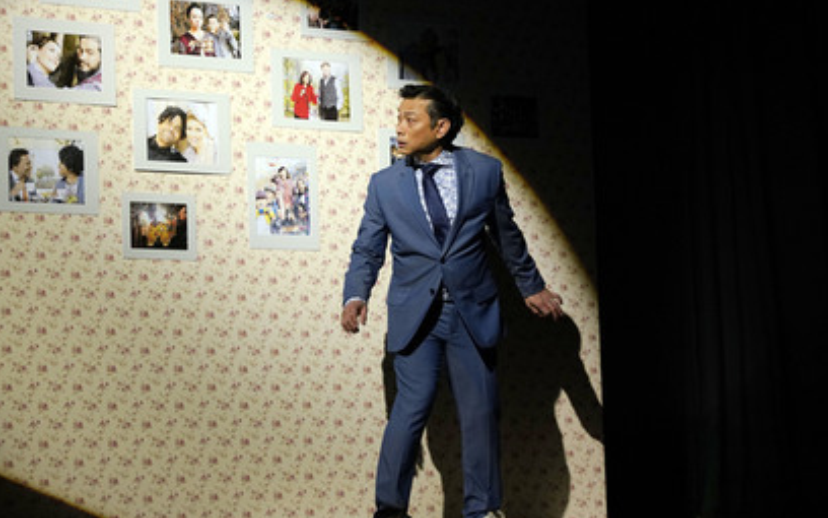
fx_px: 2211
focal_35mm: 98
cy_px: 248
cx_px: 399
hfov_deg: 21.2
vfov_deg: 13.3
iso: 2000
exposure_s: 1/200
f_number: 5.6
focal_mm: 87
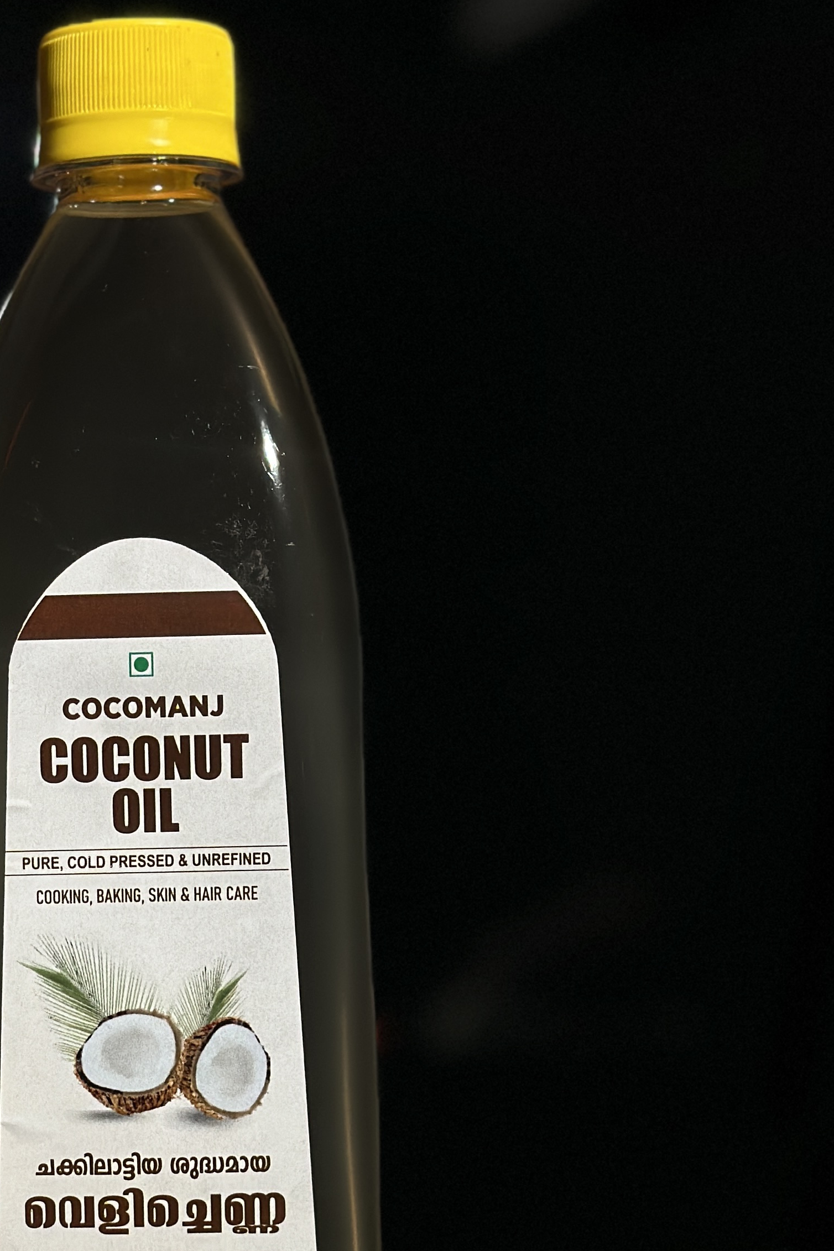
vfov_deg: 22.6
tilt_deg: -5.7
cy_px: 998
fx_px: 3093
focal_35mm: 89
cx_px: 132
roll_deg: +1.6
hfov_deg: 15.2
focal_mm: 6.86
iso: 80
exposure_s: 1/335
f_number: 1.78
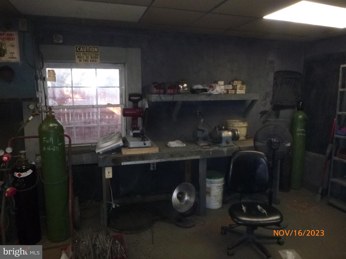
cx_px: 173
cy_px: 130
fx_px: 250
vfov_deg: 54.9
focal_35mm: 25
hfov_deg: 69.4
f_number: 3.9
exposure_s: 1/60
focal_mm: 4.5
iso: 400
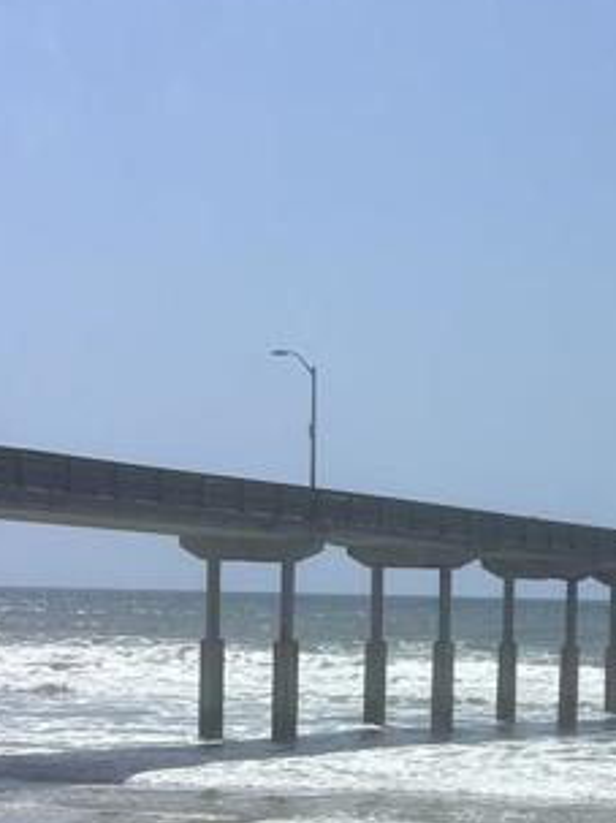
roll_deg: -2.7
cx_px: 939
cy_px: 657
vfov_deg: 22.0
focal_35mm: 88
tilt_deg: -2.5
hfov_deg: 15.4
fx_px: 2089
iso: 50
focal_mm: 5.7
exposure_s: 1/10309
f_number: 1.5
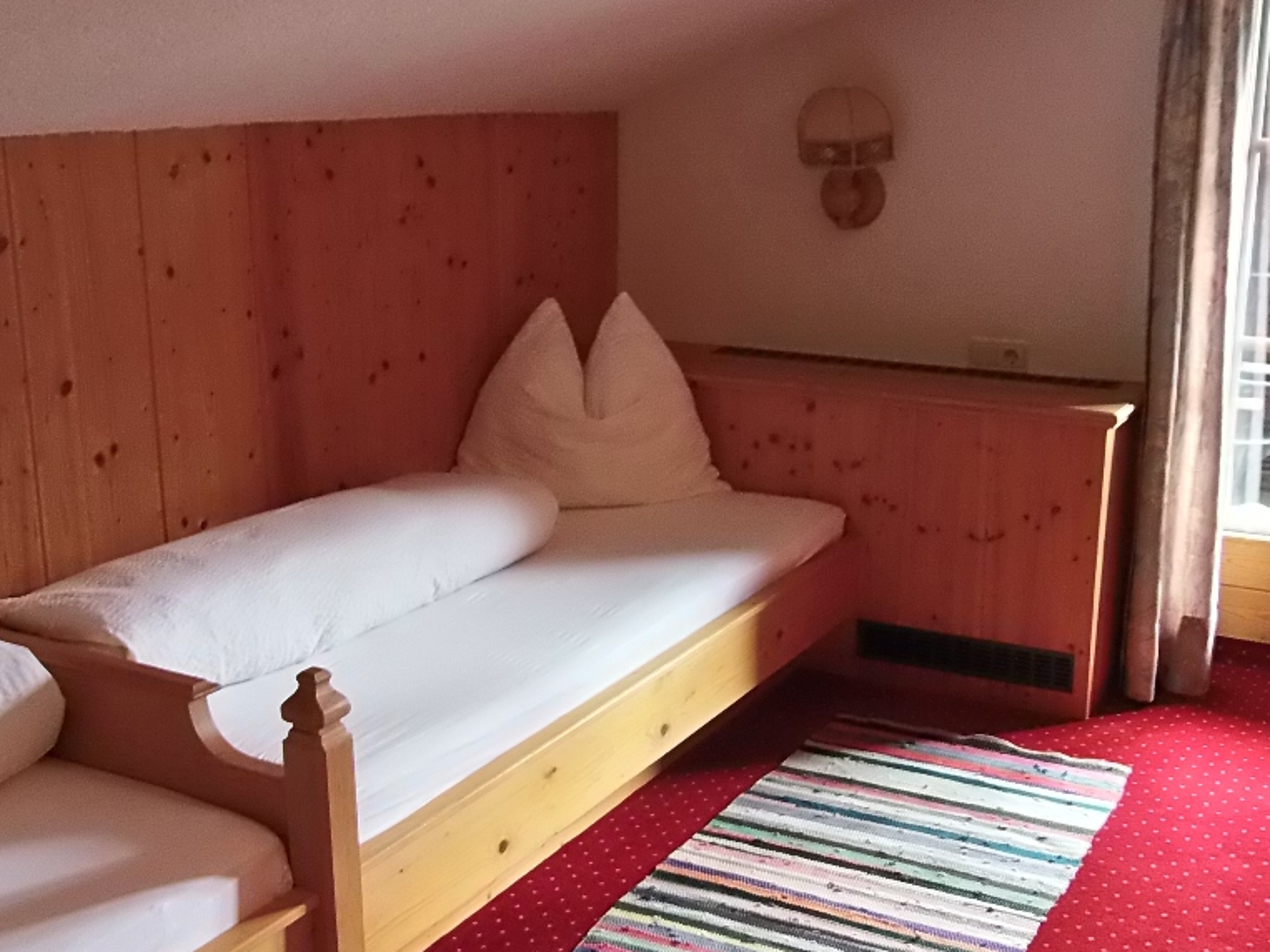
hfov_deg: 43.9
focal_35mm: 43
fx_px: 1577
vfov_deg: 33.6
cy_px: 474
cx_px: 657
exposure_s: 1/30
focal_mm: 7.2
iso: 800
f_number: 3.6
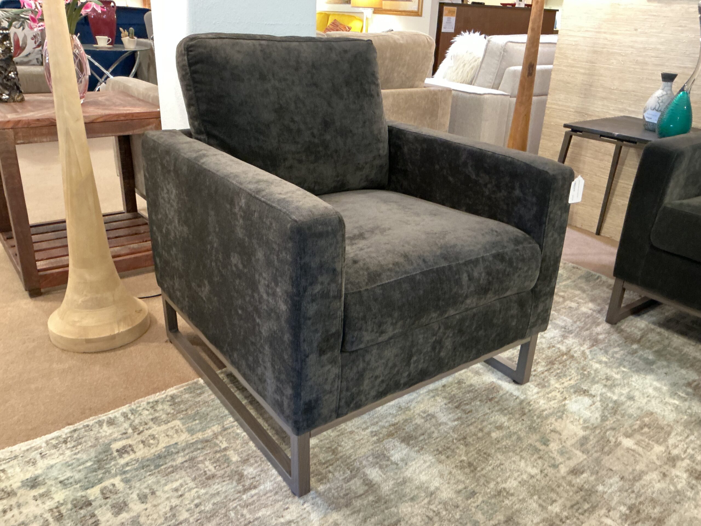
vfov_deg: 48.2
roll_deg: -2.4
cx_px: 350
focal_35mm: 29
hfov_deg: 61.7
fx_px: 587
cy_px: 263
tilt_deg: -23.3
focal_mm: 3
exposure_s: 1/24
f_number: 1.8
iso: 500
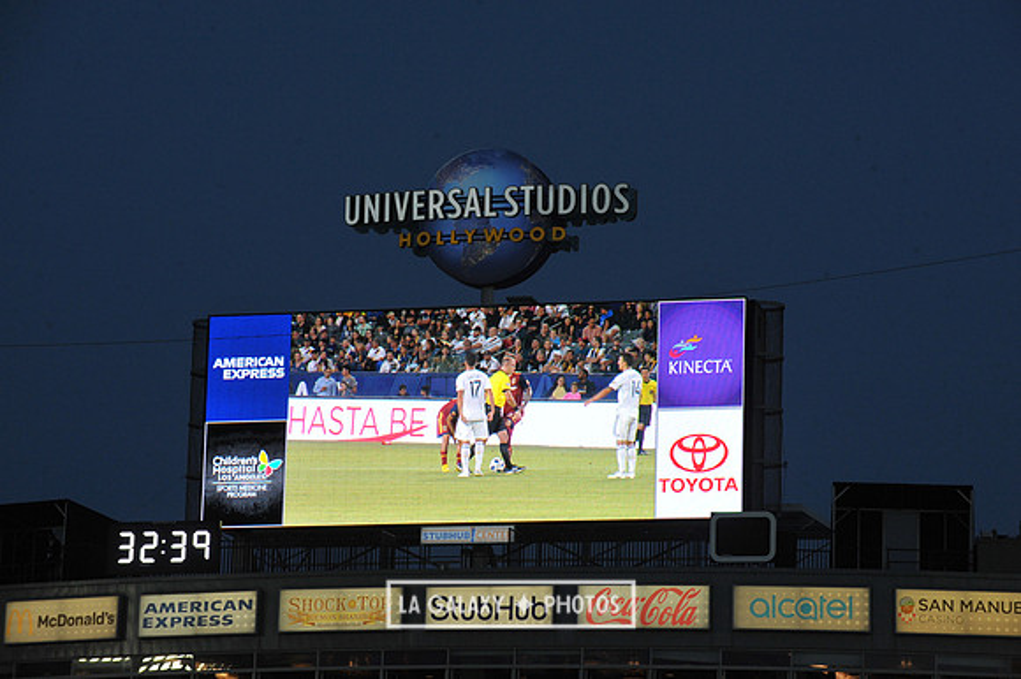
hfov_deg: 13.3
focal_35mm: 155
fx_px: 4393
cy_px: 340
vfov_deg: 8.8
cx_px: 510
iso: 1250
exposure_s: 1/400
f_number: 10
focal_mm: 155
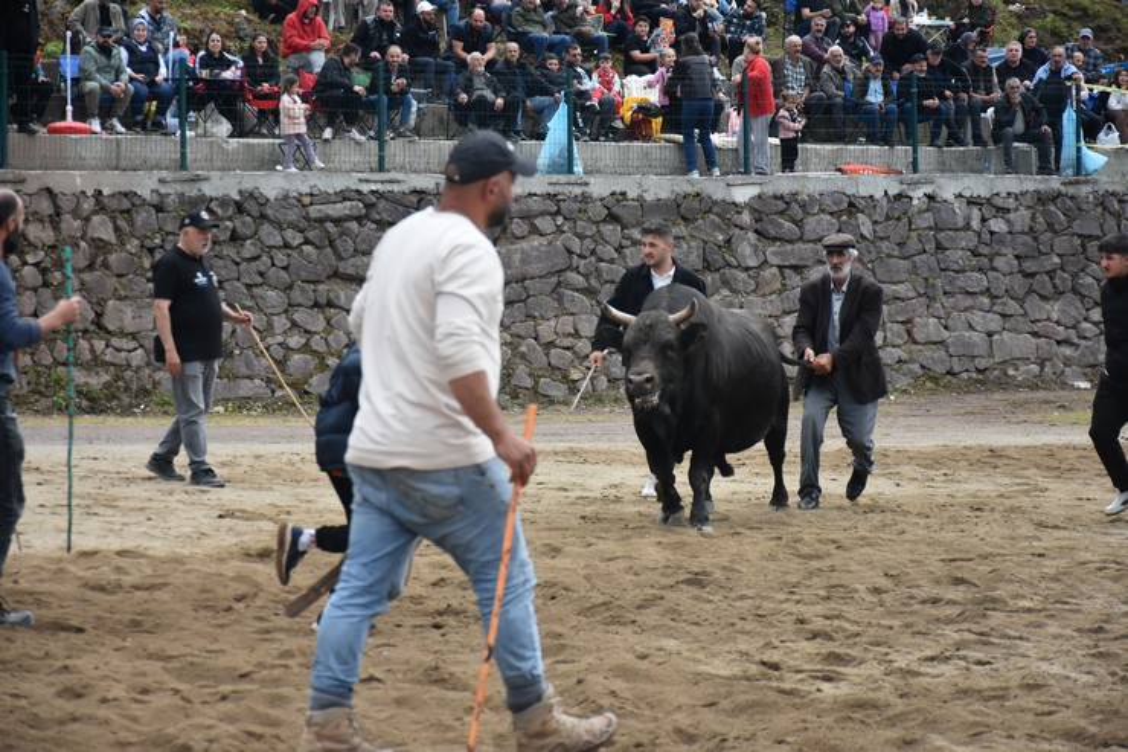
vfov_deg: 10.2
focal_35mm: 135
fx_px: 4229
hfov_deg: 15.2
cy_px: 376
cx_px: 564
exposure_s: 1/640
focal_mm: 90
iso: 800
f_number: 6.3
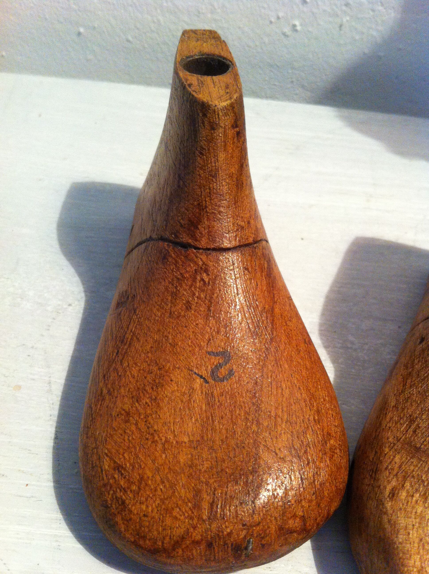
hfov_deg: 40.6
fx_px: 580
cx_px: 214
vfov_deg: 52.7
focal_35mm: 35
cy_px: 287
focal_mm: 3.85
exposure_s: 1/17
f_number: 2.8
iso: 250
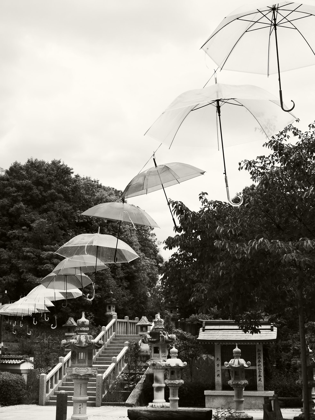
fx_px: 607
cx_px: 158
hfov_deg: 29.1
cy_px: 210
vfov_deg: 38.2
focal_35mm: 50
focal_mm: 25
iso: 200
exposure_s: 1/1000
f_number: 5.6
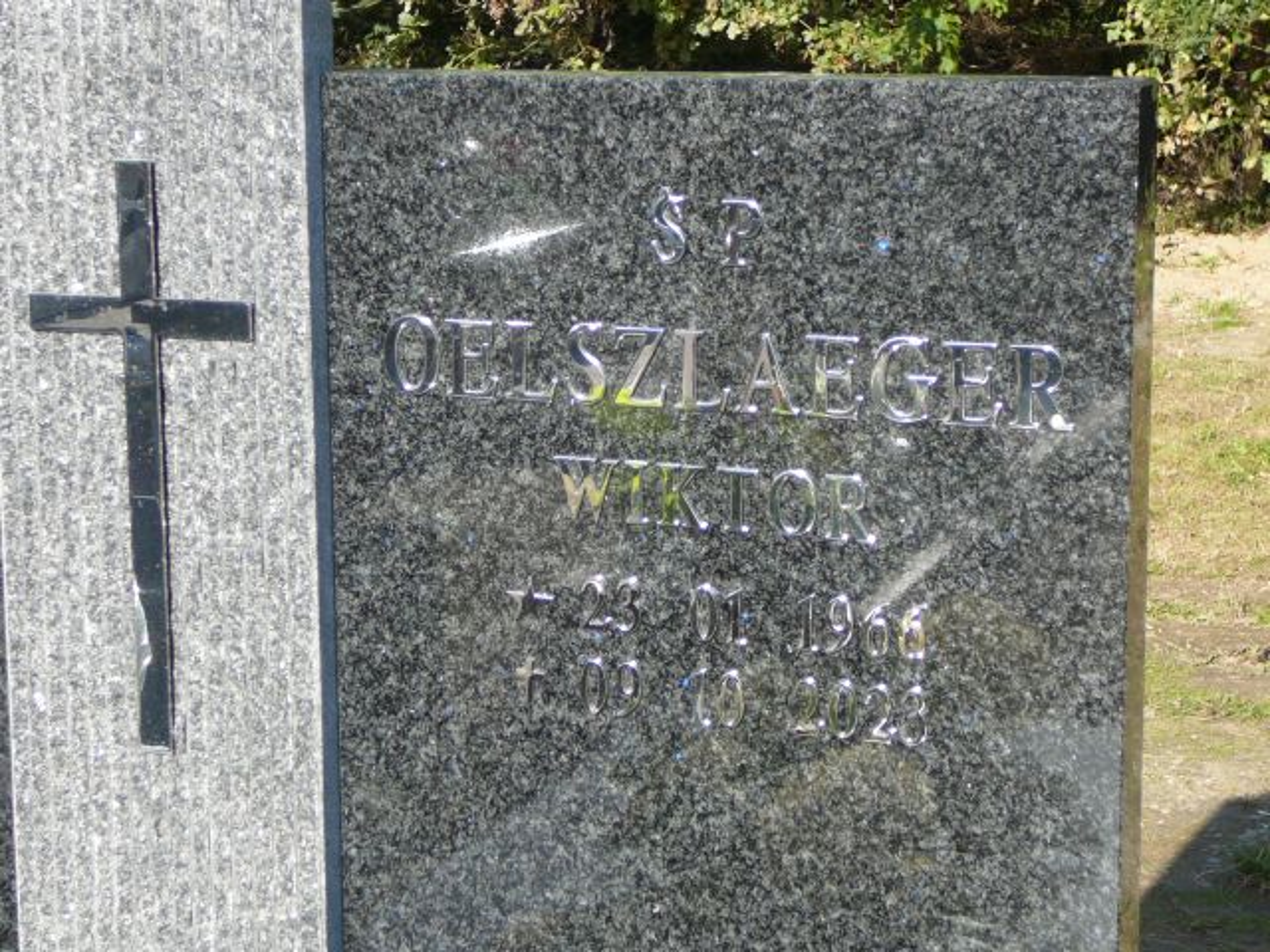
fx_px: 2825
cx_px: 635
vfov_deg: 19.1
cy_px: 476
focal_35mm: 77
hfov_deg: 25.3
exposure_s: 1/320
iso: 80
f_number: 3.7
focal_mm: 11.5
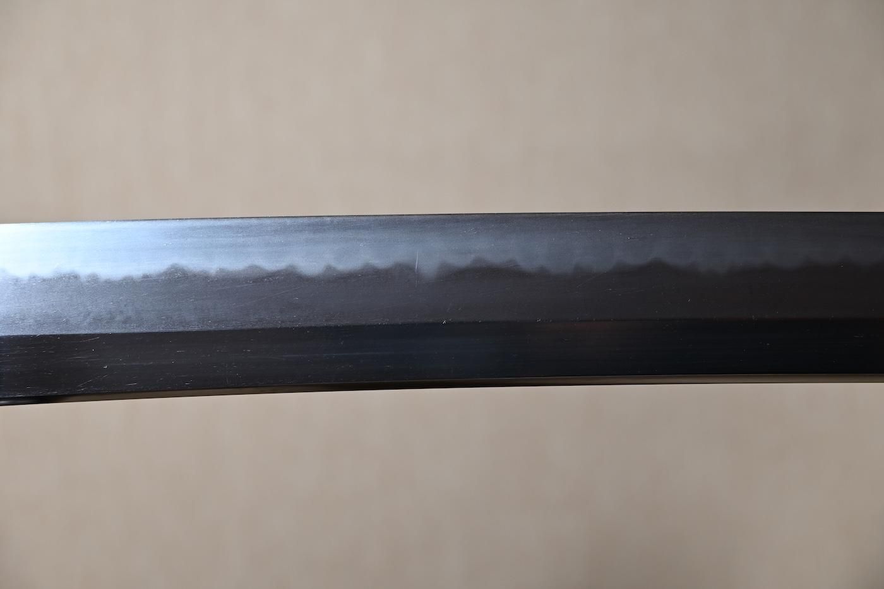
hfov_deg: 24.2
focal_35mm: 84
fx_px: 2062
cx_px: 442
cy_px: 294
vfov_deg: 16.3
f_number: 5
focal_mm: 56
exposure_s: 1/1.3
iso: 100
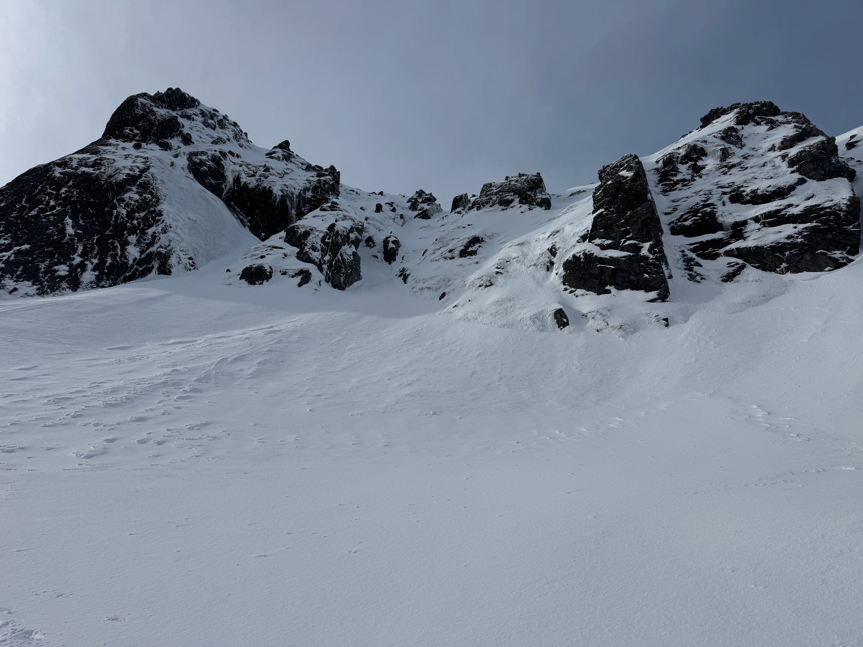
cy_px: 324
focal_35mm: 24
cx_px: 432
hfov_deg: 71.6
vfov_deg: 56.8
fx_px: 598
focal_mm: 6.76
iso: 64
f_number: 1.78
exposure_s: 1/12346
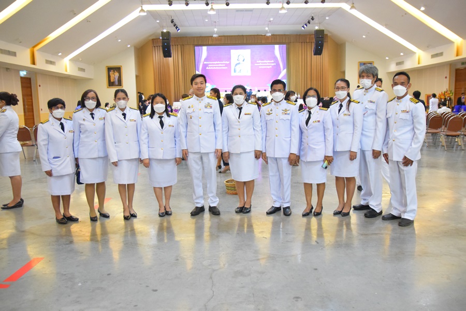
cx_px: 233
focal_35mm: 30
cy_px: 156
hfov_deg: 61.9
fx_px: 388
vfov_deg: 43.6
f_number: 2.8
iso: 4000
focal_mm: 20
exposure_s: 1/160
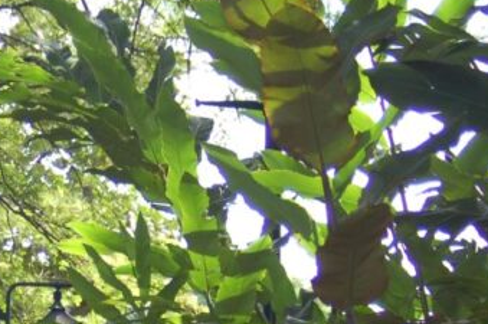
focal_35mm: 141
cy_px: 400
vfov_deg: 9.6
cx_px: -137
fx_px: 1902
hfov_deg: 14.1
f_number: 3.3
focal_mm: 31
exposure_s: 1/160
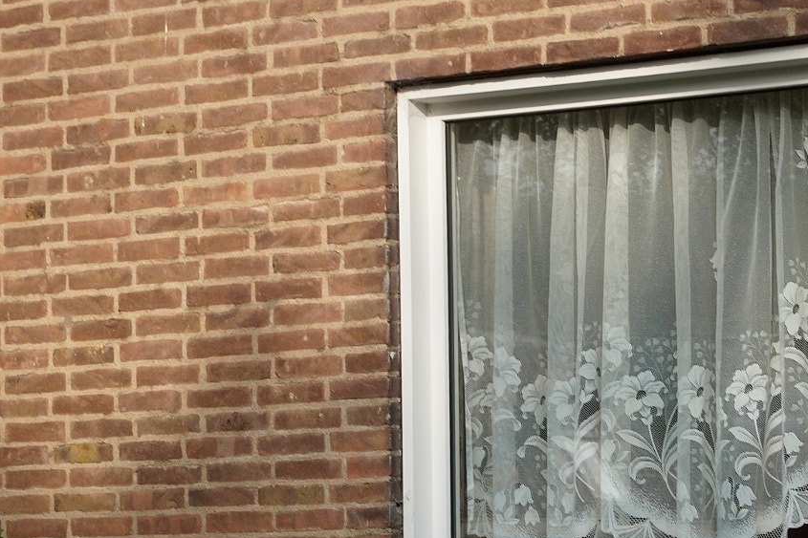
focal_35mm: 142
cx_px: 641
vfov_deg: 9.6
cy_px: 471
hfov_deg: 14.4
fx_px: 3186
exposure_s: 1/250
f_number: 6.3
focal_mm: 50
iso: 100
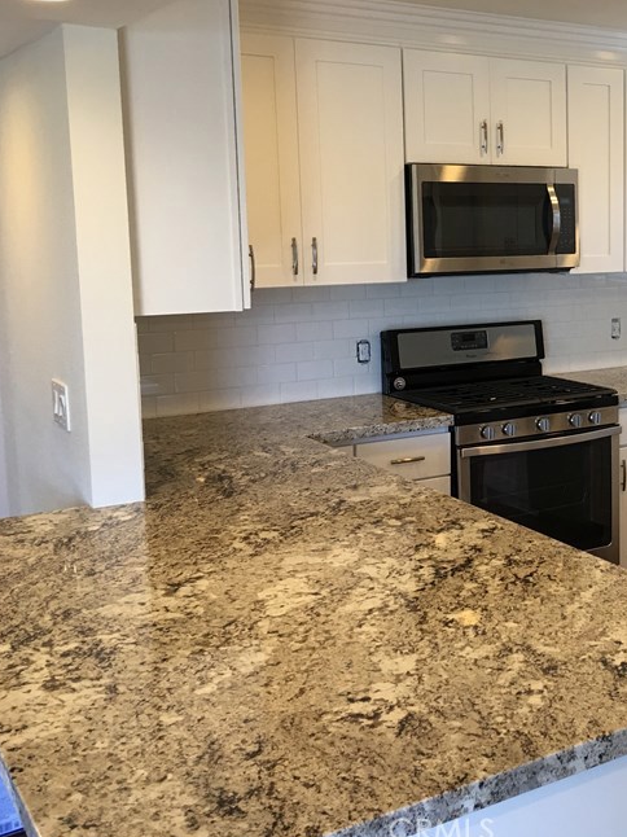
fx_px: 1112
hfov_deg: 29.5
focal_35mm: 46
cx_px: 622
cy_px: 351
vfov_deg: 41.1
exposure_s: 1/30
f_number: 2.2
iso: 25
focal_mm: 4.15
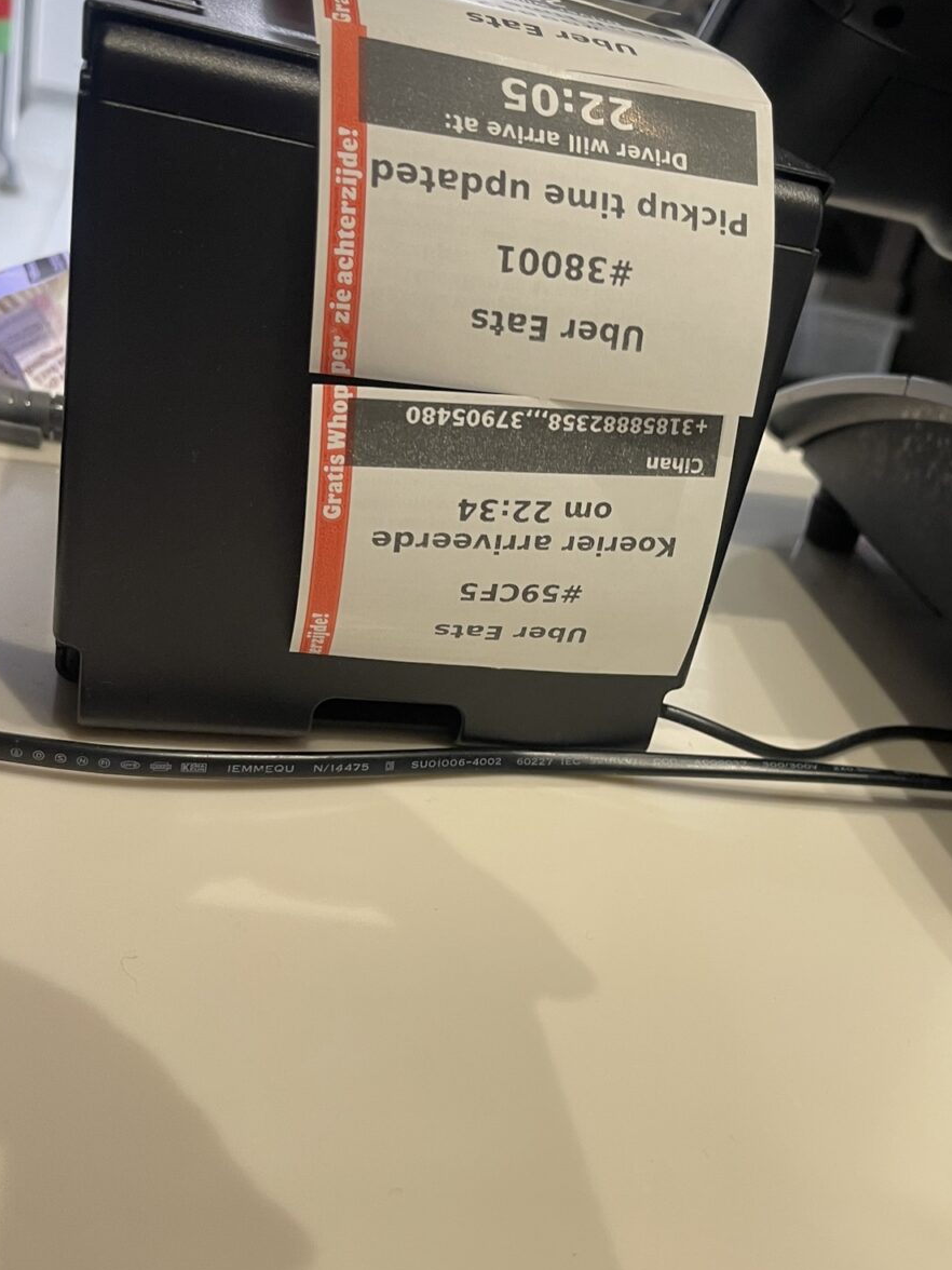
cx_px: 638
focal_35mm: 34
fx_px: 1247
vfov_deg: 53.9
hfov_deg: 41.2
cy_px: 688
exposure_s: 1/50
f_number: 1.6
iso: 125
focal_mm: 5.1
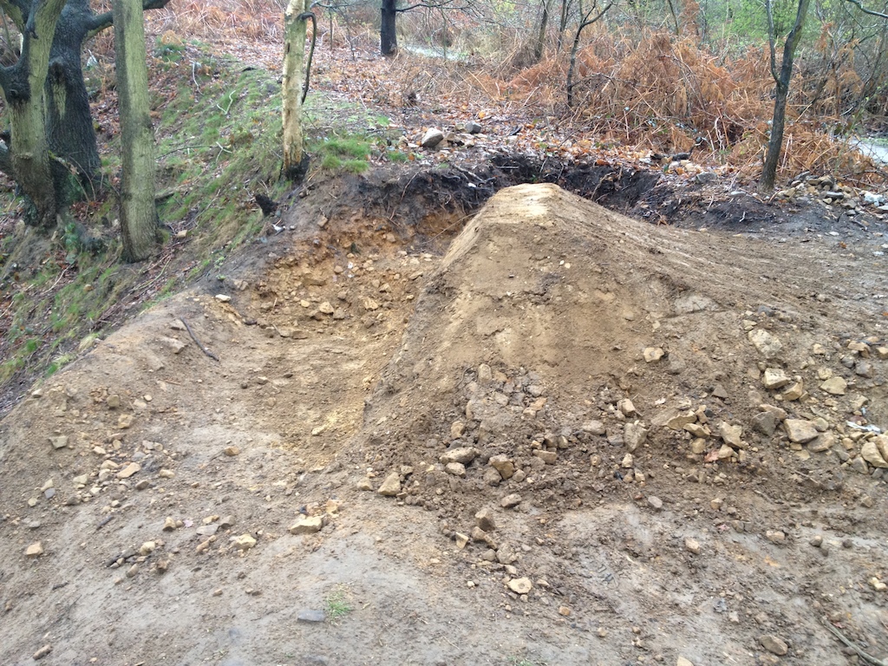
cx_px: 444
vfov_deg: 40.7
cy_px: 333
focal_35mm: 35
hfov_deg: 52.6
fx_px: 898
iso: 125
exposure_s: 1/20
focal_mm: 4.28
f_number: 2.4
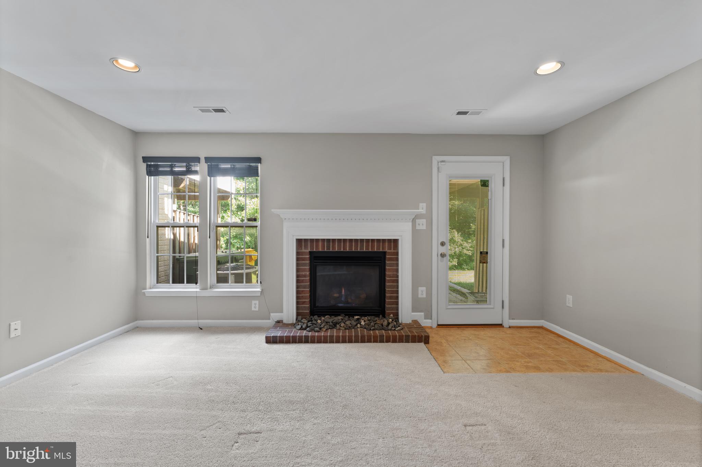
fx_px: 273
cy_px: 234
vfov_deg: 81.2
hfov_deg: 104.3
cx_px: 351
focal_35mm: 14
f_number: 8
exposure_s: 1/1.25
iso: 100
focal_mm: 14
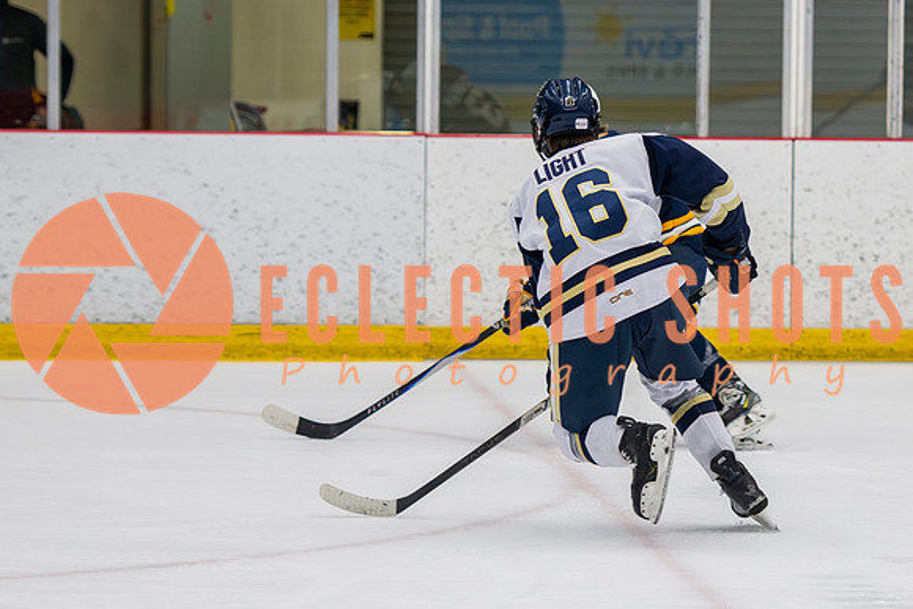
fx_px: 5940
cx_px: 657
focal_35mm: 234
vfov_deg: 5.9
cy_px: 304
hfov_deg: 8.8
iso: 2000
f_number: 3.2
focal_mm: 116
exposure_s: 1/640
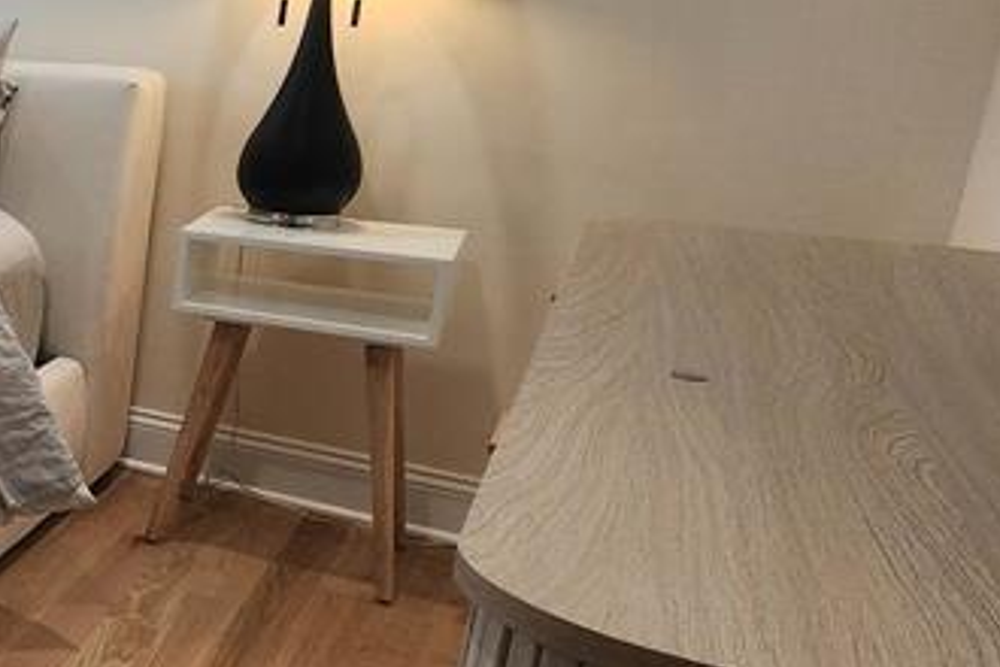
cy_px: 285
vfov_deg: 31.8
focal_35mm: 42
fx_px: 1167
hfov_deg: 29.2
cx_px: -488
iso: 80
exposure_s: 1/60.2
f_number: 2.2
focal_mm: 2.2
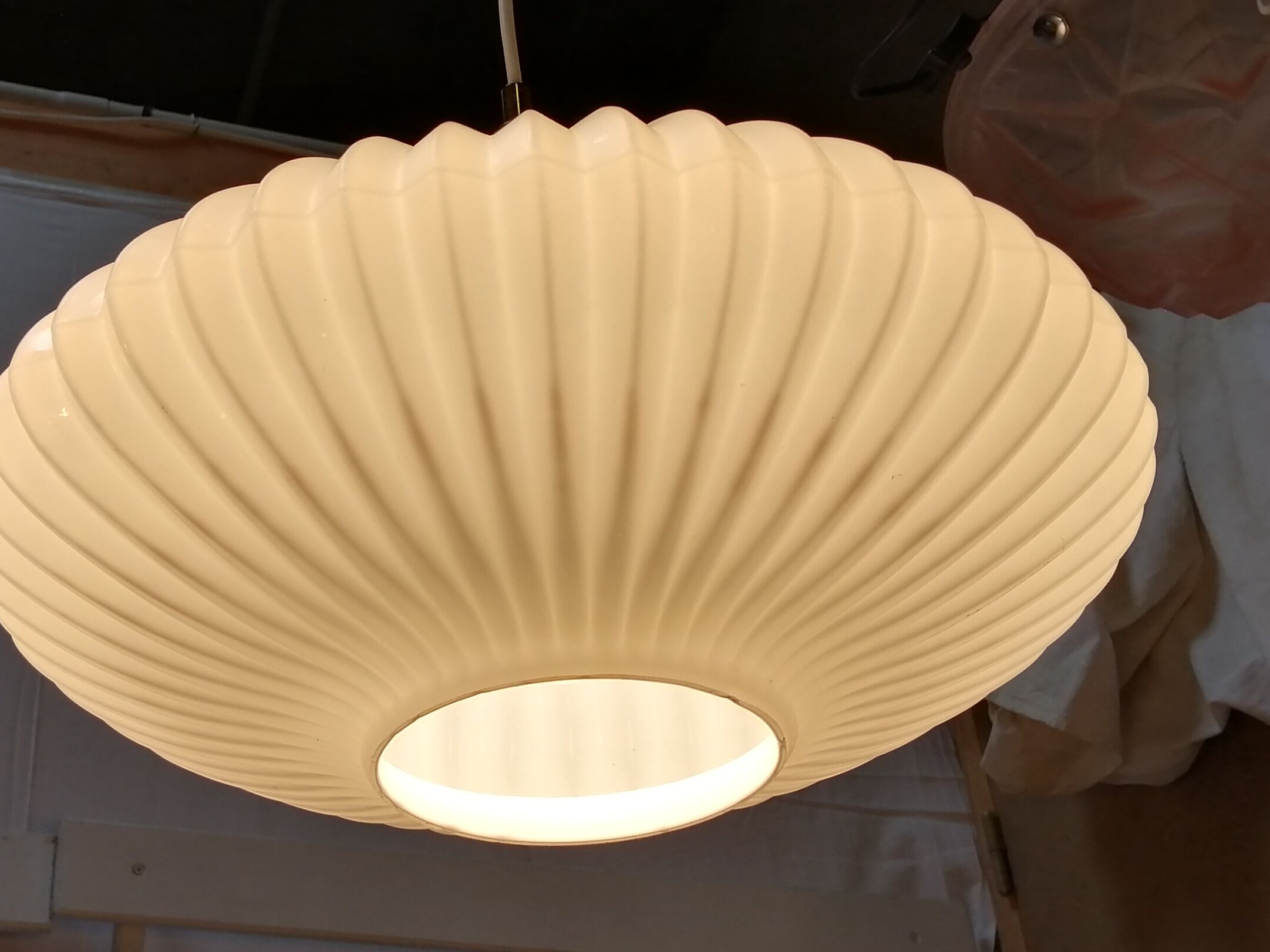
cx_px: 484
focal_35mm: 50
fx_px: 1834
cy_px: 382
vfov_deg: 29.0
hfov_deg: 38.0
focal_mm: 3.46
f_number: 1.8
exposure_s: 1/261
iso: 50
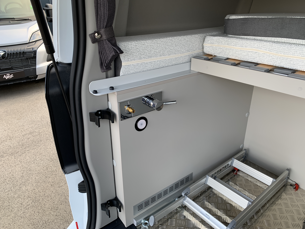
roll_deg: +2.1
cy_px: 114
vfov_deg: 53.1
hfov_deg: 67.3
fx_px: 229
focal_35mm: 26
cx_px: 152
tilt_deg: -25.5
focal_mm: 4.25
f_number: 1.8
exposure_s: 1/122
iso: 32
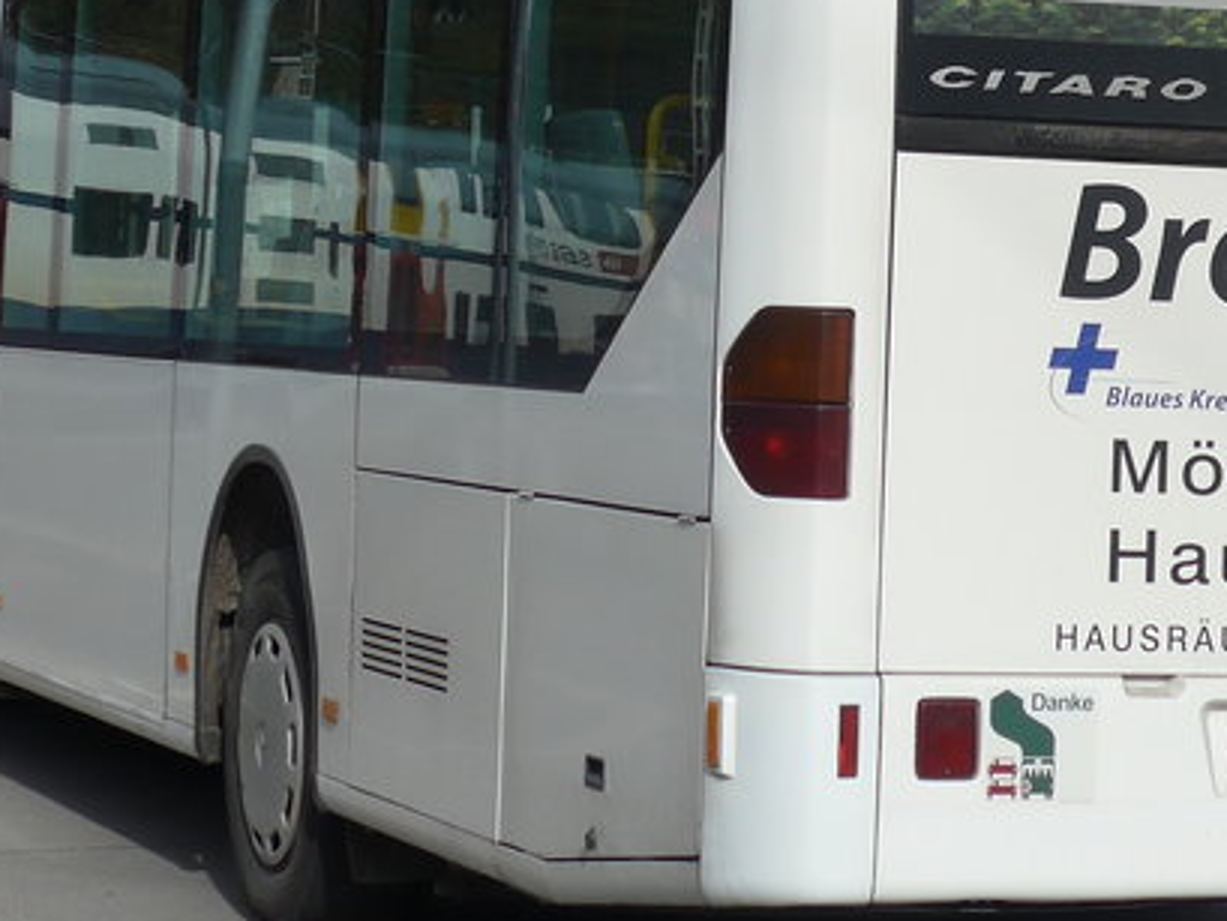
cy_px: 84
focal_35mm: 135
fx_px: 4787
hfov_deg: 14.6
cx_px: 870
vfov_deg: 10.9
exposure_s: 1/2000
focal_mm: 9.5
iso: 80
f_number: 3.2
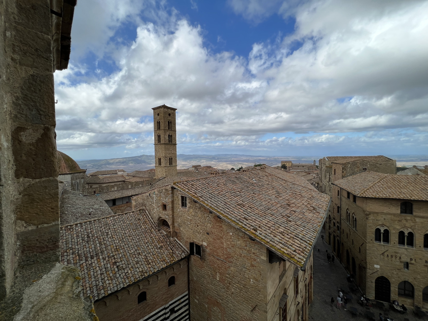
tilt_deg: -1.7
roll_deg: +1.5
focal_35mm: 13
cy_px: 160
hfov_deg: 106.2
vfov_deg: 89.9
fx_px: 161
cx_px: 214
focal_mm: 1.57
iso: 32
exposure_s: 1/2222
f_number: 1.8
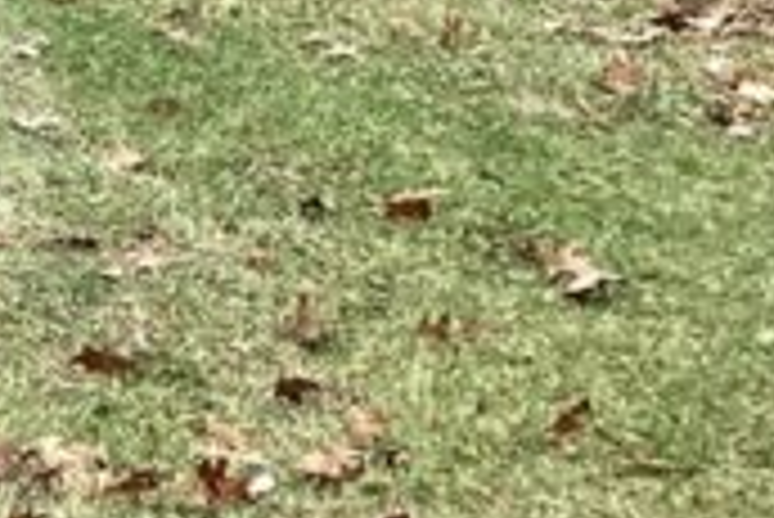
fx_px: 3228
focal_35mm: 150
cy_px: -563
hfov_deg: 12.3
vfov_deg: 8.6
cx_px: -711
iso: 40
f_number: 2.4
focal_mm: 3.3
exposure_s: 1/120
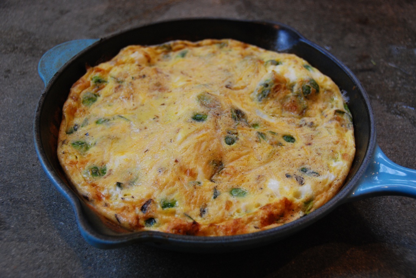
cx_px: 208
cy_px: 139
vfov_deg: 25.1
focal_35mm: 54
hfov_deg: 36.8
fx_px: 625
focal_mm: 36
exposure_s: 1/60
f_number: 4.5
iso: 560
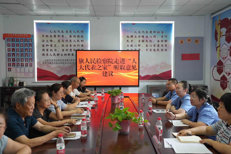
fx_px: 225
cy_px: 77
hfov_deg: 54.4
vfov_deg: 37.9
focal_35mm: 35
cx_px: 116
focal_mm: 35
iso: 2500
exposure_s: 1/160
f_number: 4
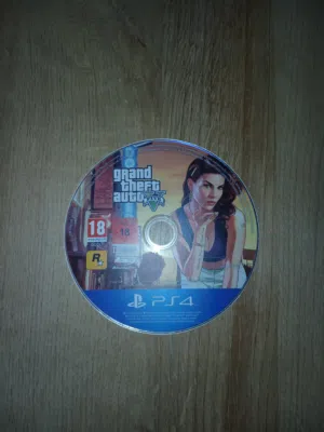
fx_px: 337
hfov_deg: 51.4
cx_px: 162
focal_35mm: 27
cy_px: 216
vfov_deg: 65.3
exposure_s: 1/100
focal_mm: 3.98
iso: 40
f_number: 1.8
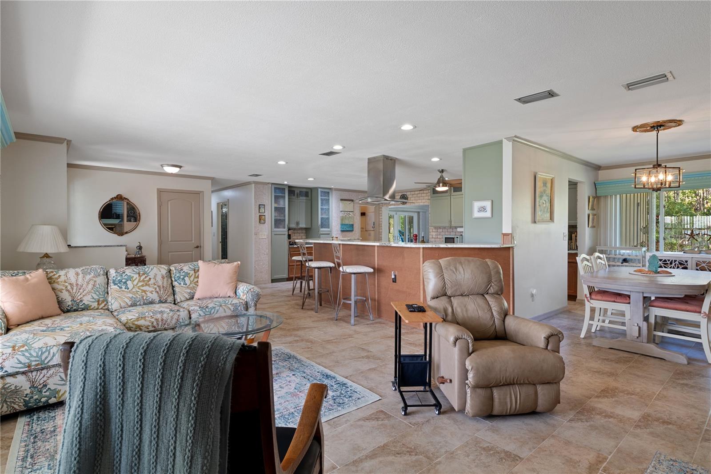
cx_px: 356
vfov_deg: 67.4
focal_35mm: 18
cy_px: 237
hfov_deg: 90.0
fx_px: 355
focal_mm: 12
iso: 250
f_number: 8
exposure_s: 1/2.5
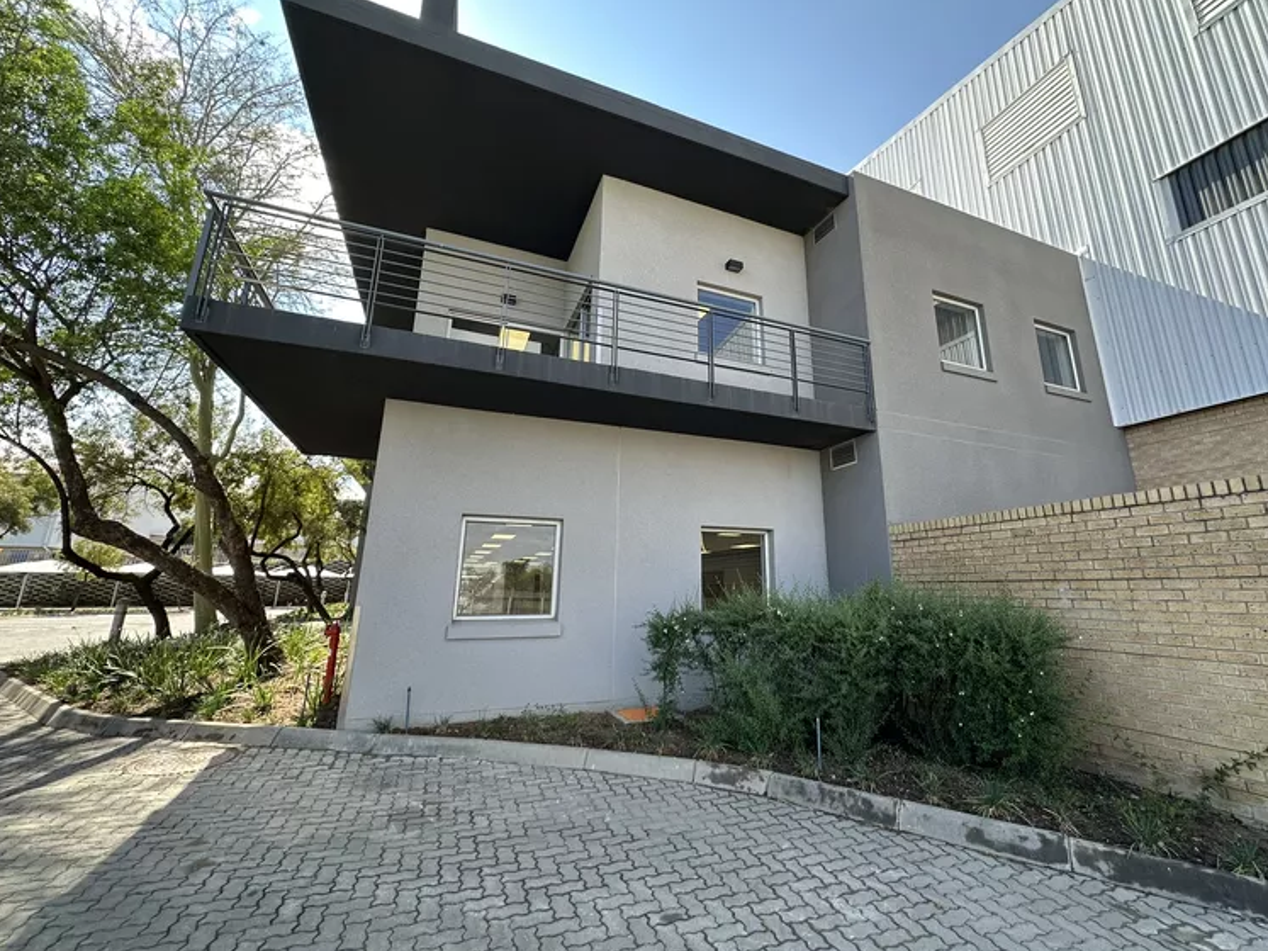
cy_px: 452
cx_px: 672
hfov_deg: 98.1
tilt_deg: +14.1
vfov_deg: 81.7
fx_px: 549
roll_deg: -0.5
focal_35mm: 15
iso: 40
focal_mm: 2.22
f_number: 2.2
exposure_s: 1/284
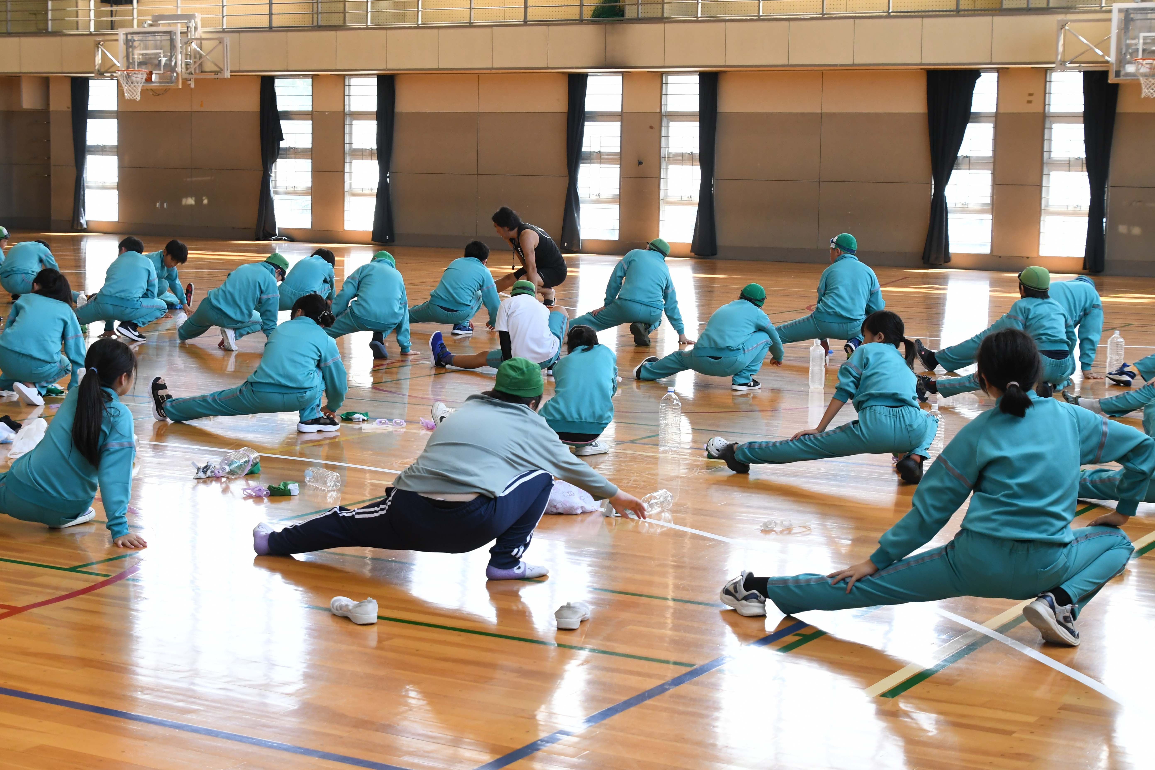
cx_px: 578
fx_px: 1925
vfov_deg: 22.6
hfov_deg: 33.4
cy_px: 385
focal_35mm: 60
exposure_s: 1/320
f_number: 7.1
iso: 1600
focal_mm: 40
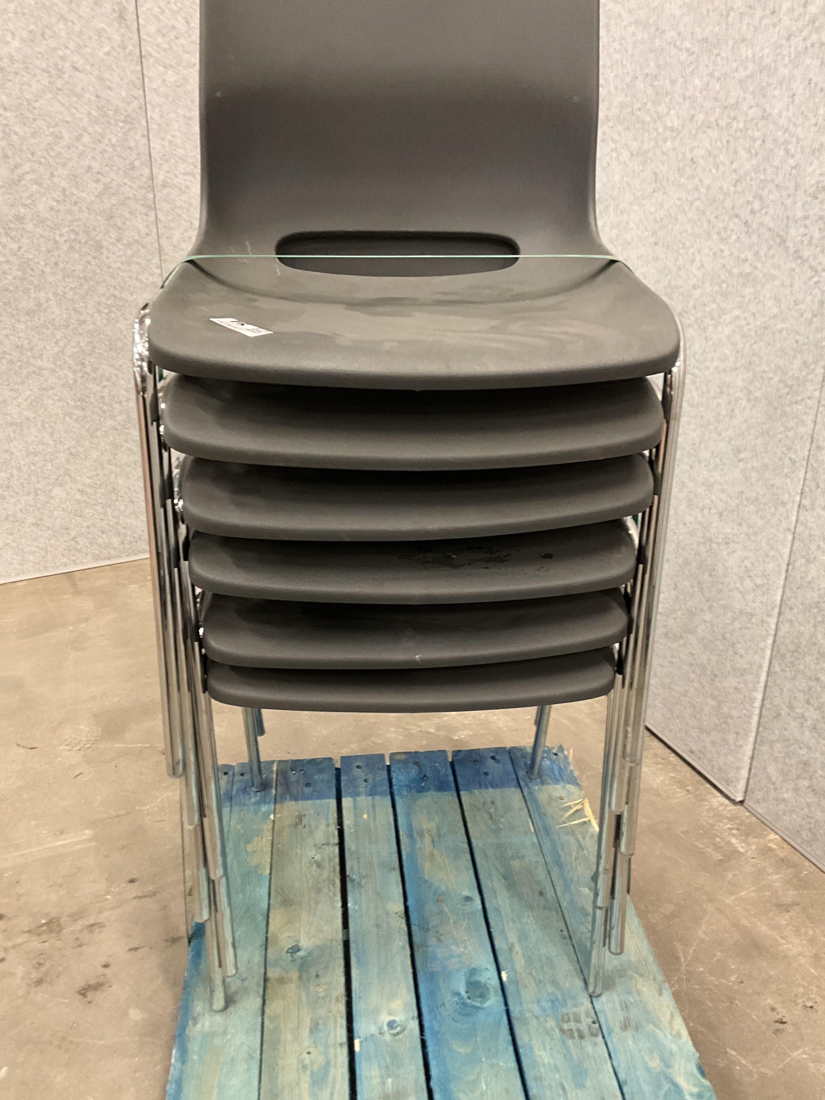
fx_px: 921
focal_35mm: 29
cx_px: 412
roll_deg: -0.3
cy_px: 550
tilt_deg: -23.2
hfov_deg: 48.2
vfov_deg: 61.7
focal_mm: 3
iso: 320
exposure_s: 1/59
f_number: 1.8
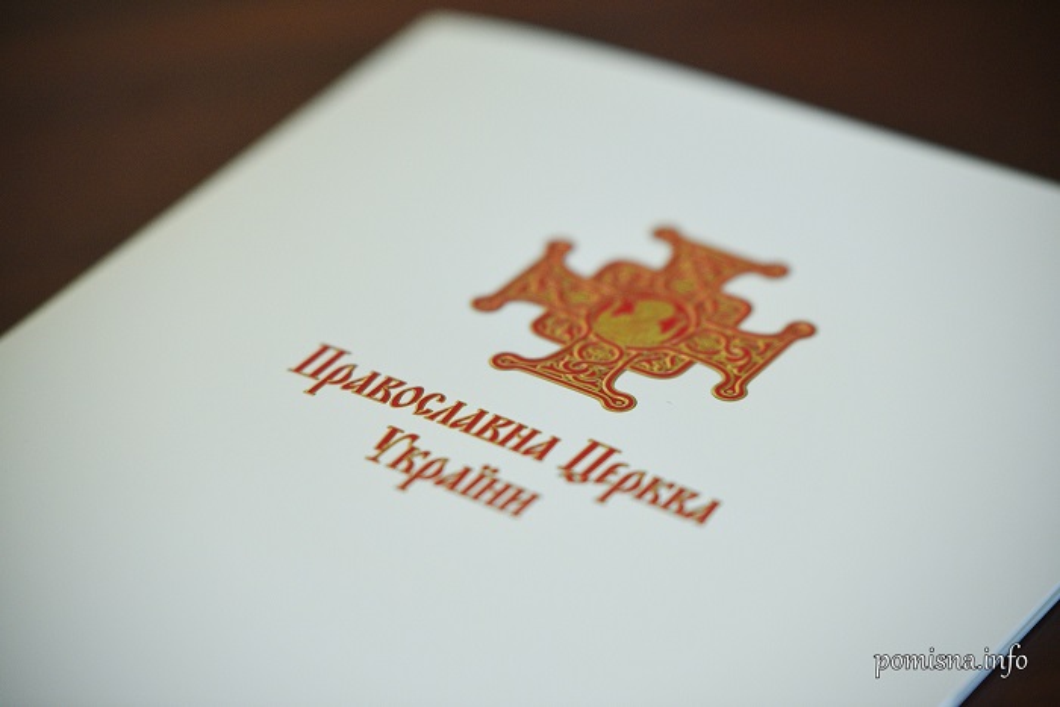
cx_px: 530
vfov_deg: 6.9
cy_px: 354
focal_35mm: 200
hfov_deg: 10.3
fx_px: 5890
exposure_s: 1/160
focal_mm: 200
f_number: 2.8
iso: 1250
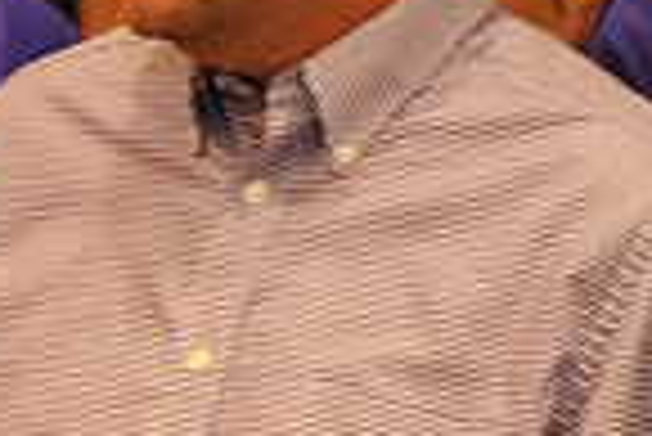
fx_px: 5421
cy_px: 333
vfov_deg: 4.6
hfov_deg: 6.7
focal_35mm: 299
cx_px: -558
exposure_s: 1/60
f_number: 5.6
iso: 1250
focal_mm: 75
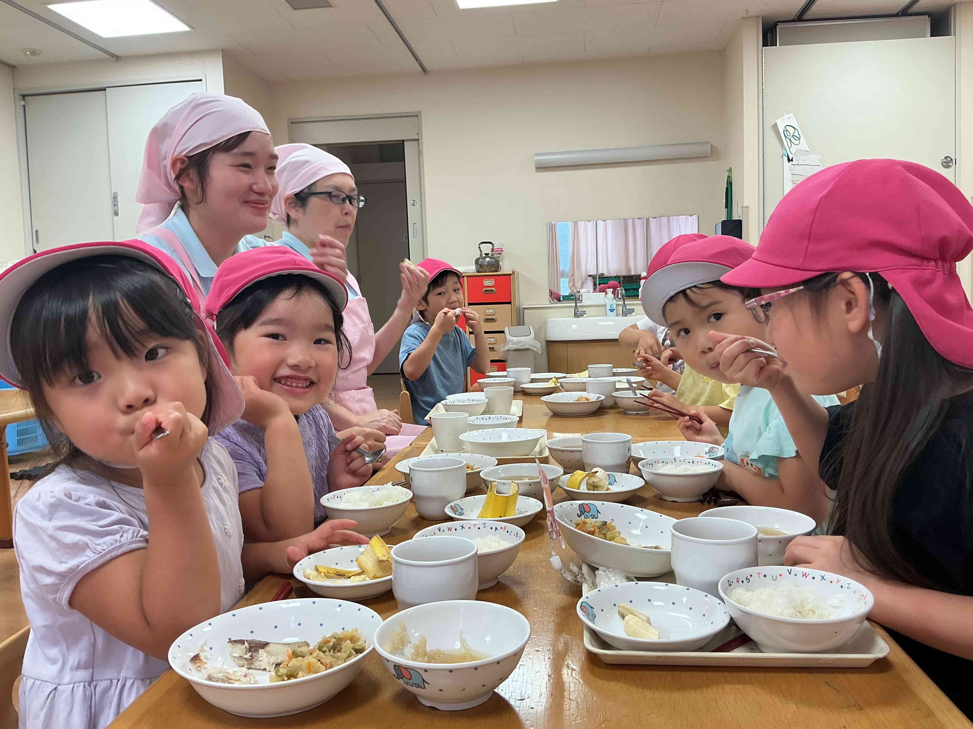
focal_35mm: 29
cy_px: 364
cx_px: 486
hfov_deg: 61.7
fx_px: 815
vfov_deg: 48.2
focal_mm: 3
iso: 40
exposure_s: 1/50
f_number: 1.8
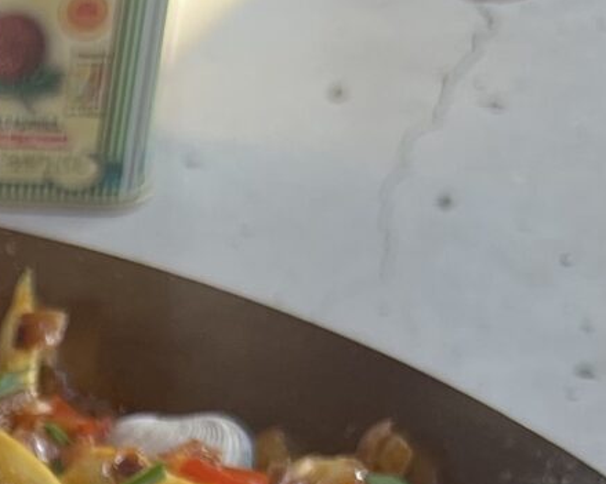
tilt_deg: -44.3
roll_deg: +1.6
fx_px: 2654
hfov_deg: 11.9
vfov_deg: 9.6
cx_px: -507
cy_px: 1034
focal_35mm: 148
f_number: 1.5
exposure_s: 1/167
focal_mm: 5.7
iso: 50
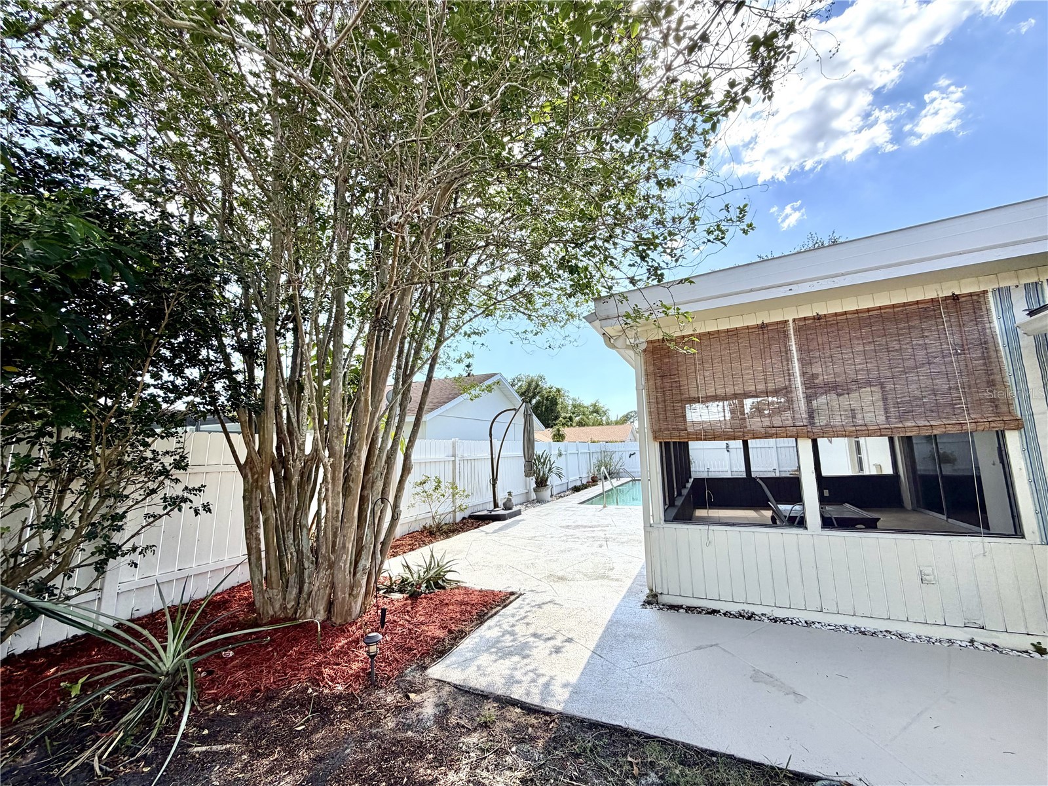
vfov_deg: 85.7
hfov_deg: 102.1
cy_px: 393
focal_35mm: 14
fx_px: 424
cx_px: 524
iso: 40
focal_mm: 2.22
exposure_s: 1/770
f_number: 2.2
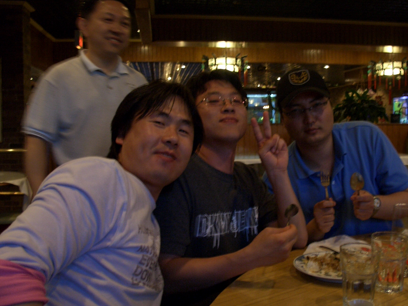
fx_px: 460
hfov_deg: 47.8
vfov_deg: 36.8
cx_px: 227
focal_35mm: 39
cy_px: 156
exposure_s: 1/8
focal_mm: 7.1
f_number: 2.8
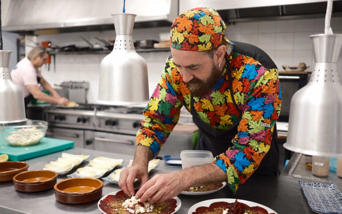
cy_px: 107
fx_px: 335
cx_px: 171
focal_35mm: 36
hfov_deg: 54.0
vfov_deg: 35.3
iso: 1600
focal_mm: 23
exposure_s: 1/160
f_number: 2
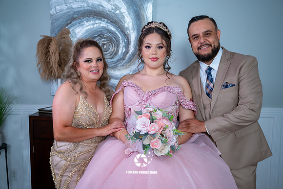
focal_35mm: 38
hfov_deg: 50.7
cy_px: 94
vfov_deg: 35.0
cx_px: 142
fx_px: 299
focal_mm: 38
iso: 1250
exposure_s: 1/60
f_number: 4
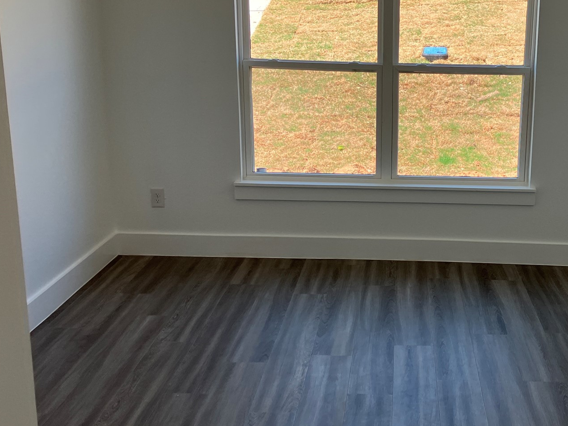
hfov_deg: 40.8
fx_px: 739
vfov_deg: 32.0
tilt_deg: -11.4
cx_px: 429
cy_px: 160
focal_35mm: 45
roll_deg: +0.0
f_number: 1.8
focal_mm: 3.99
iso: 25
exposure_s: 1/187
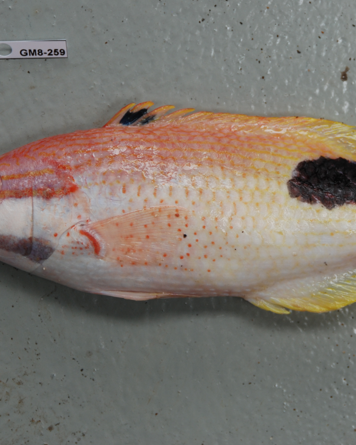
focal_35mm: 156
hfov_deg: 9.9
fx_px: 2055
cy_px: 210
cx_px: 245
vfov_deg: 12.4
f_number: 4.5
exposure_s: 1/125
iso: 160
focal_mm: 66
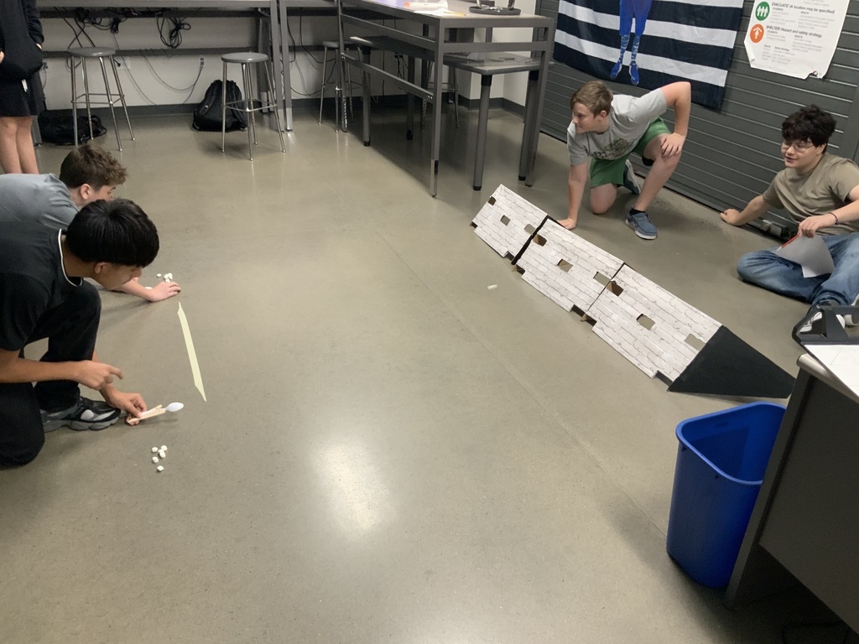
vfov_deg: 48.2
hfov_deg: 61.7
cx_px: 430
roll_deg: -1.4
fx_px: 720
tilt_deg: -27.4
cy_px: 322
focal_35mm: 29
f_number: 1.8
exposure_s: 1/60
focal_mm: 3
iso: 125
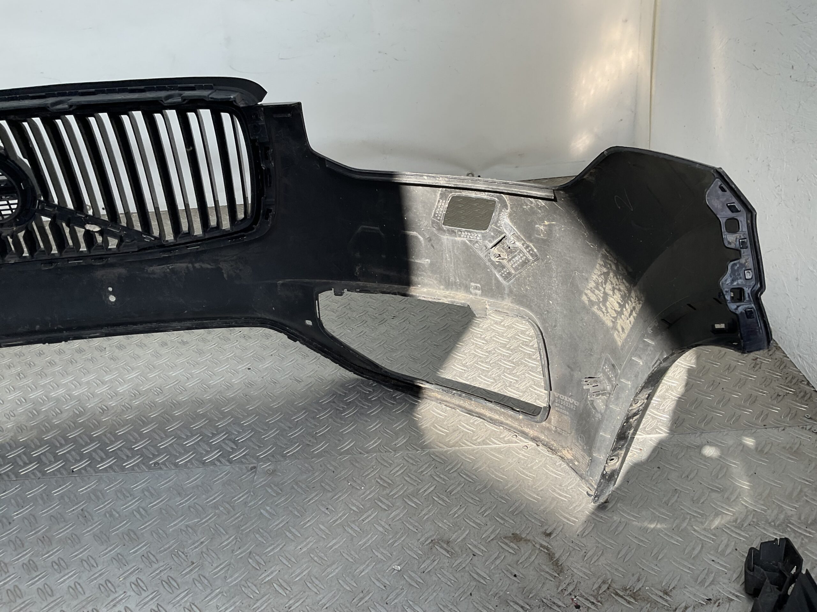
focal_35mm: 29
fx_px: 684
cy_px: 306
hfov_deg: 61.7
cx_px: 408
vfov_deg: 48.2
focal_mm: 3
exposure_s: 1/193
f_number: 1.8
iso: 16
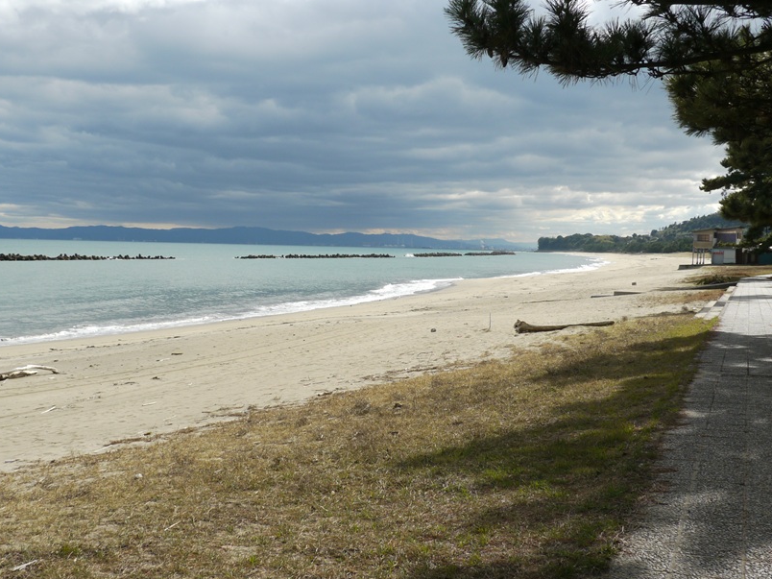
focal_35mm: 44
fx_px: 981
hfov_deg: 42.9
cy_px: 282
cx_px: 394
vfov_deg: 32.9
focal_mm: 17
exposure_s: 1/640
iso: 200
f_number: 8
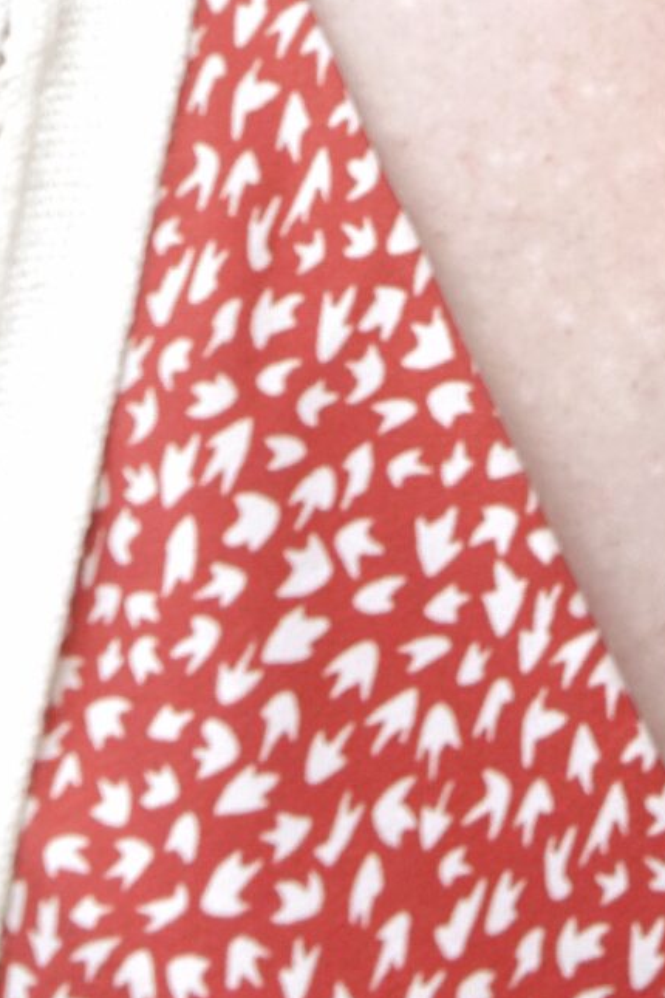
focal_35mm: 119
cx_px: 895
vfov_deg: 16.0
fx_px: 3297
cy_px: -404
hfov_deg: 11.2
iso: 125
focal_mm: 10.91
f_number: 4
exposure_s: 1/500
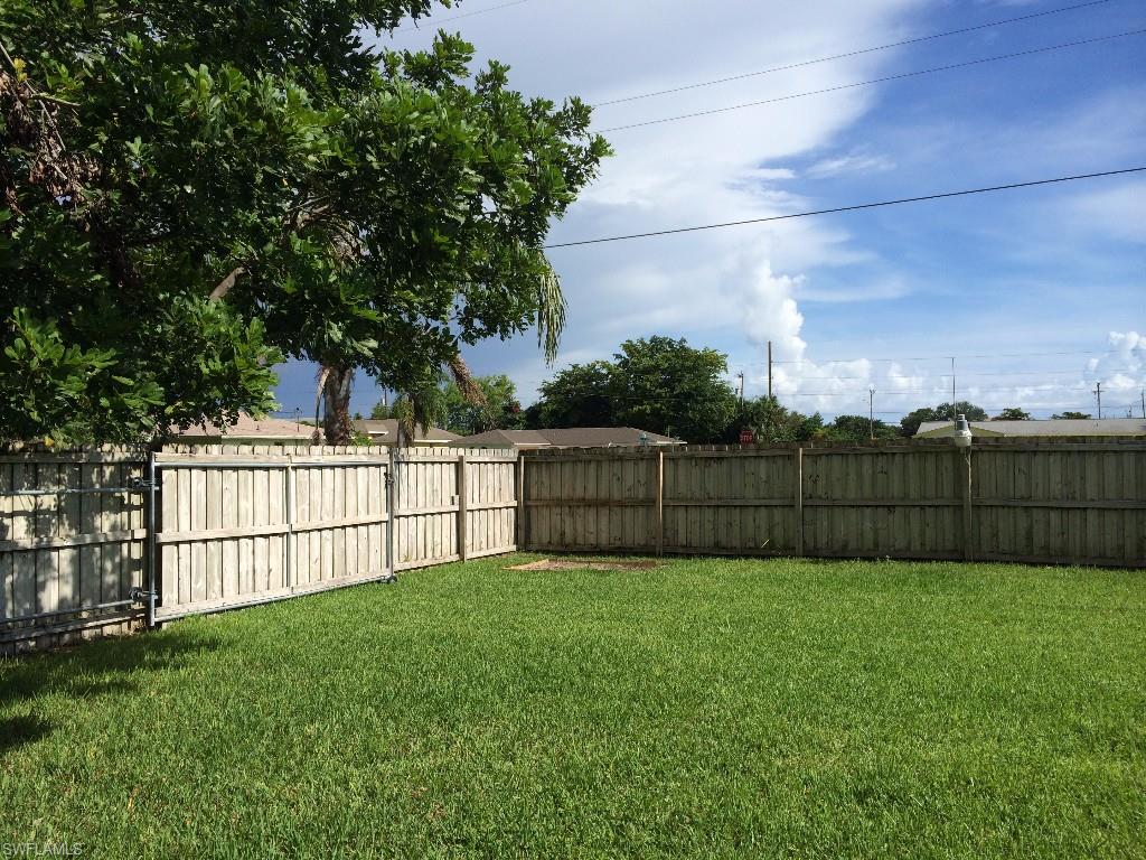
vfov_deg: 46.8
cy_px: 430
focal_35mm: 30
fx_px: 993
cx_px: 573
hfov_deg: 60.0
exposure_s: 1/3425
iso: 32
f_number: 2.2
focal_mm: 4.12
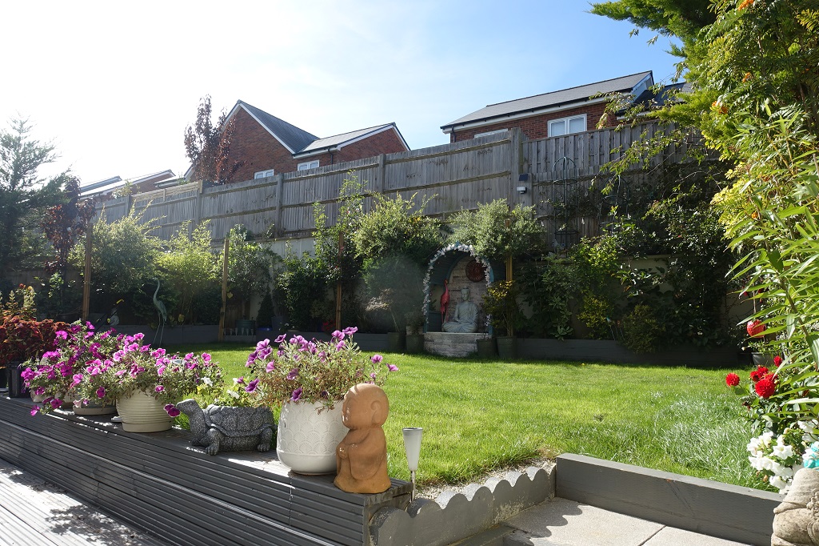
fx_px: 546
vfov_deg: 53.1
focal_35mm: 24
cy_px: 273
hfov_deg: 73.8
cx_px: 410
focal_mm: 8.8
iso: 125
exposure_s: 1/250
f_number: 5.6
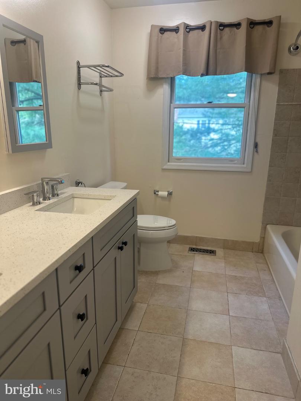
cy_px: 200
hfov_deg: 56.8
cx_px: 150
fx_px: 278
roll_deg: -1.2
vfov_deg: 71.6
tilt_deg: -13.7
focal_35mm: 24
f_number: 1.78
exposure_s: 1/120
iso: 100
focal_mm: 6.86
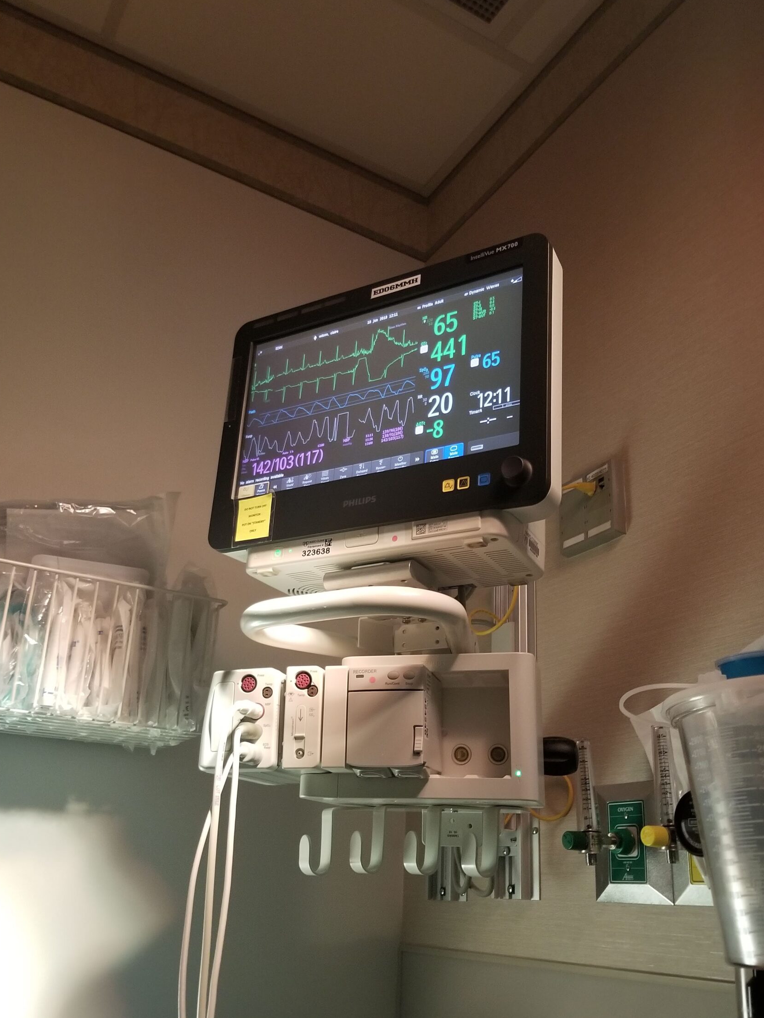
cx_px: 376
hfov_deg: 46.8
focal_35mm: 30
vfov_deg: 59.8
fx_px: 883
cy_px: 568
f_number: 1.7
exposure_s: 1/30
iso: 250
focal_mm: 4.25
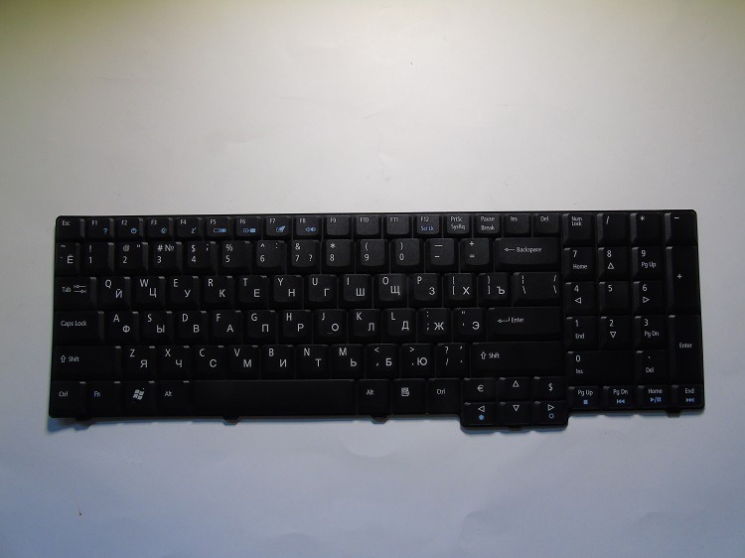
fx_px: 538
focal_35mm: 25
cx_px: 372
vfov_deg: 54.9
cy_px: 279
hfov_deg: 69.4
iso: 200
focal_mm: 4.4
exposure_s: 1/20
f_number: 5.4
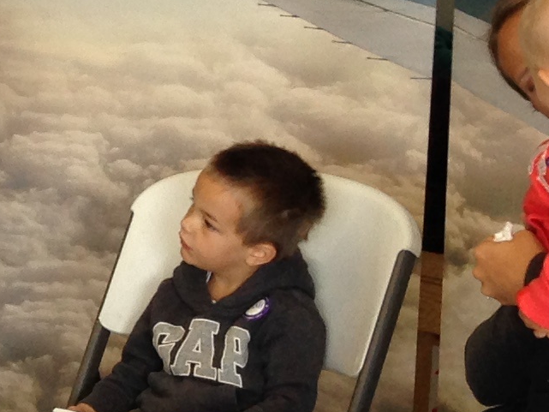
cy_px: 182
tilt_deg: -9.7
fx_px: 2665
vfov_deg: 8.8
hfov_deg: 10.8
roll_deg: +1.3
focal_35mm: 168
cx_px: -511
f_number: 2.4
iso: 50
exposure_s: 1/40
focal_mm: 4.12
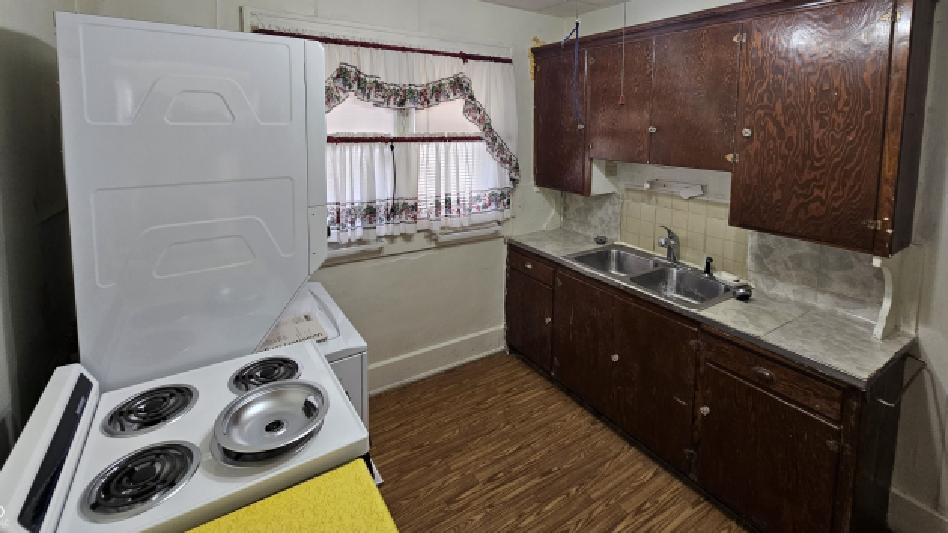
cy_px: 158
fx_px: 377
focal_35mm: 15
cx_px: 463
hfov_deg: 103.0
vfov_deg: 67.6
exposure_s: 1/60
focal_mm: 2.2
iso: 80
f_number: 2.2
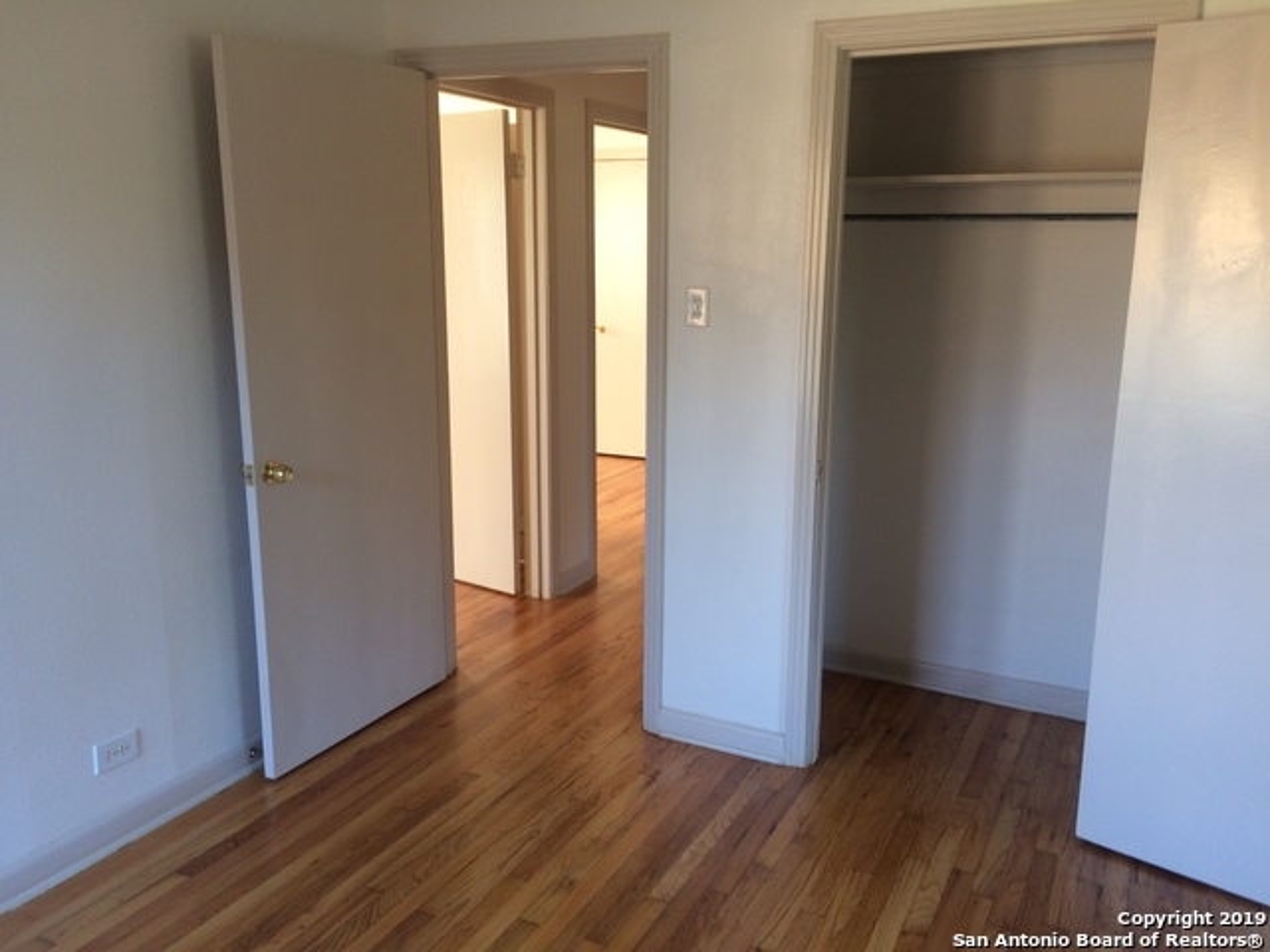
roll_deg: +1.3
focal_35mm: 29
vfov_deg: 48.2
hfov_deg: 61.7
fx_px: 1064
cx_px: 635
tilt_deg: -13.3
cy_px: 476
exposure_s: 1/30
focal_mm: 4.15
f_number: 2.2
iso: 64
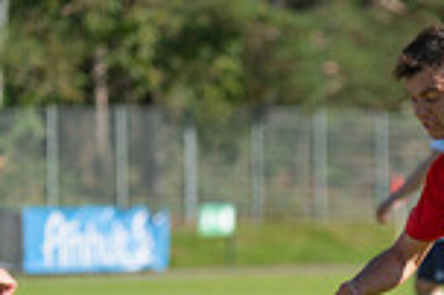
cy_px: 391
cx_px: 350
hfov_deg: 3.2
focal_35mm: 639
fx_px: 7872
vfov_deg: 2.1
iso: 125
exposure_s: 1/1600
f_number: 3.2
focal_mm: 150
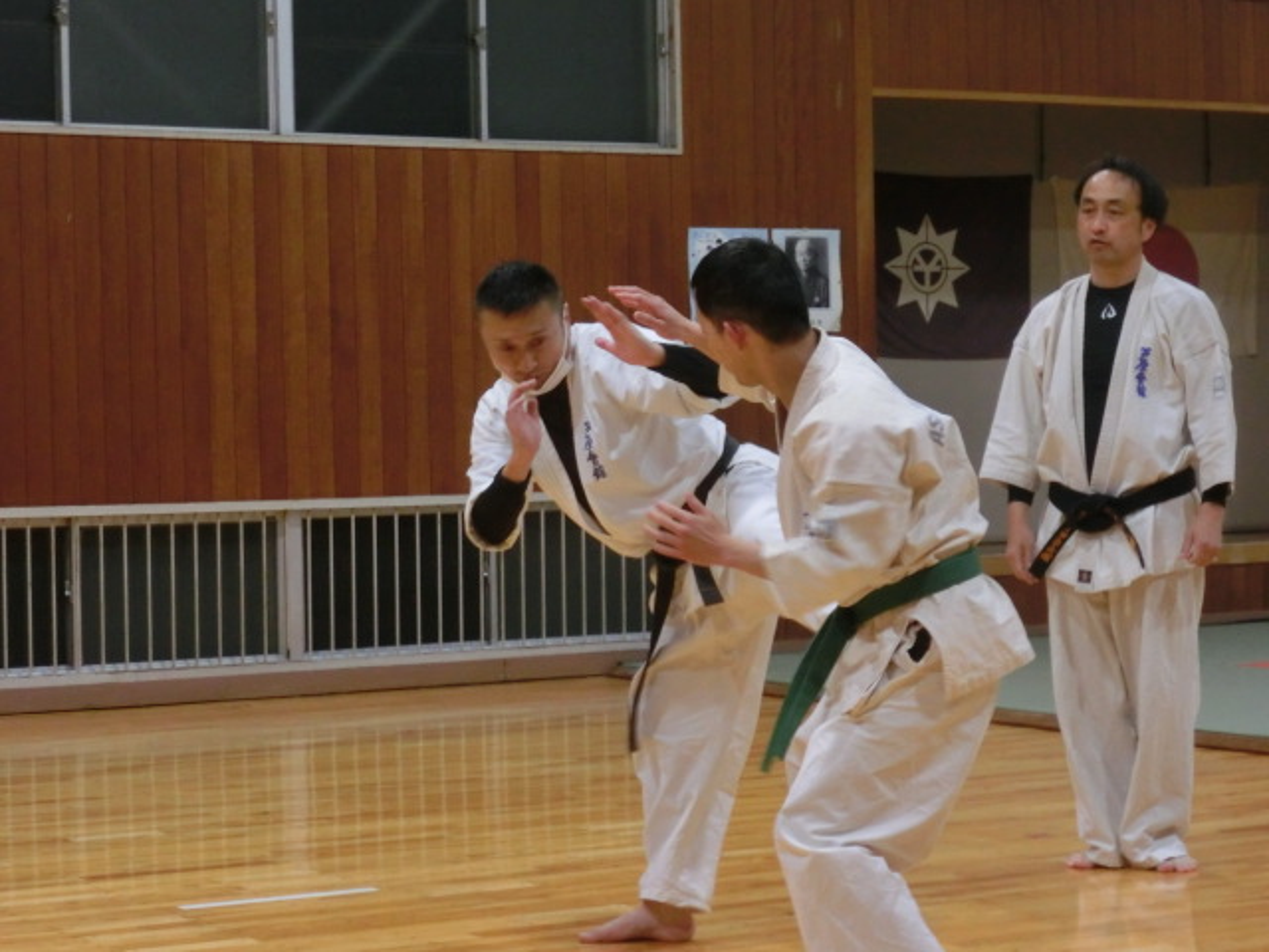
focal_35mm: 90
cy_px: 476
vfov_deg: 16.4
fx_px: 3299
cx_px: 634
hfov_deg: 21.8
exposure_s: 1/80
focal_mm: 16
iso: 800
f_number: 5.6
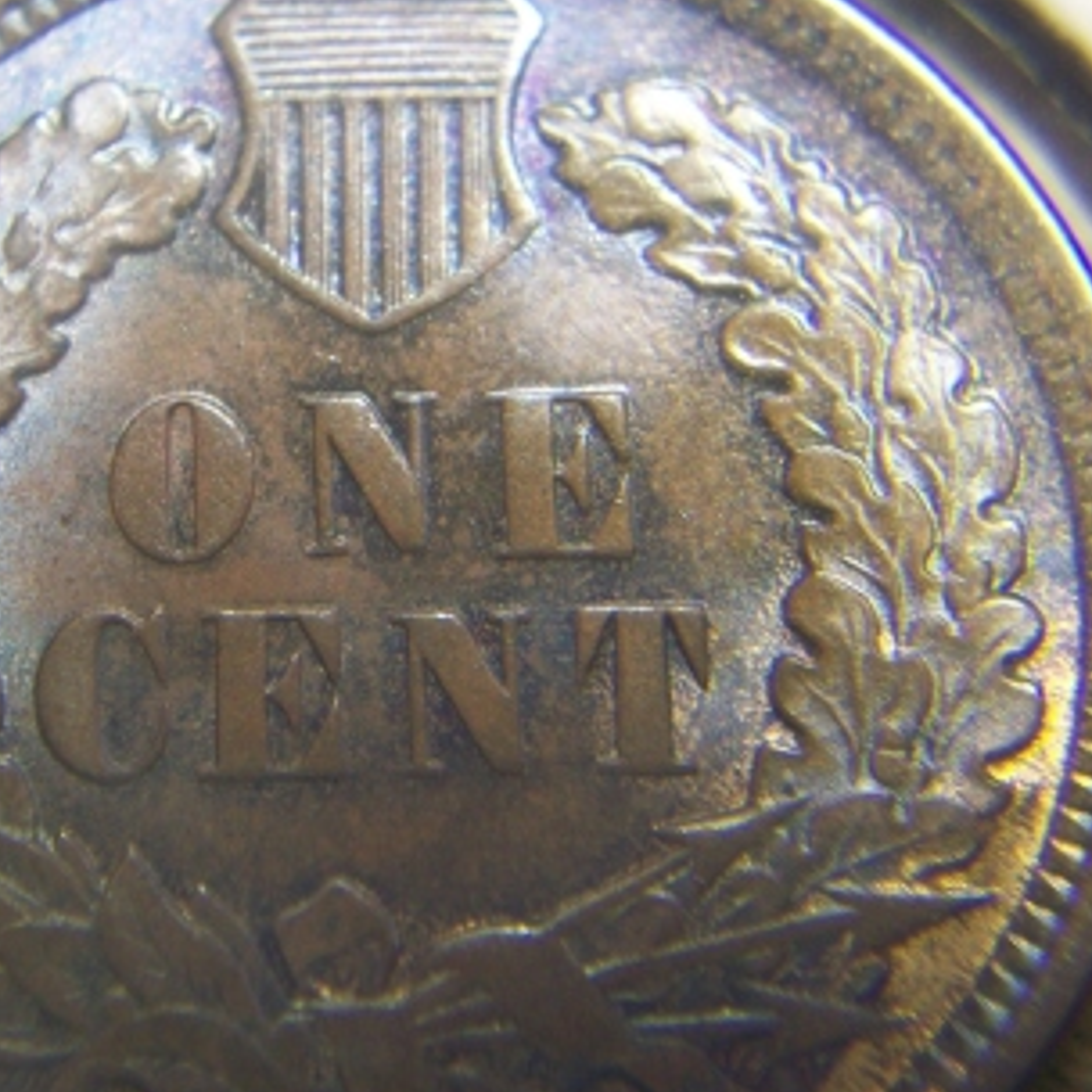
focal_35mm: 55
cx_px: 366
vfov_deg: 31.0
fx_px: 1963
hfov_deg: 30.9
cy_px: 657
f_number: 2.8
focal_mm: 6.2
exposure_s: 1/8
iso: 80
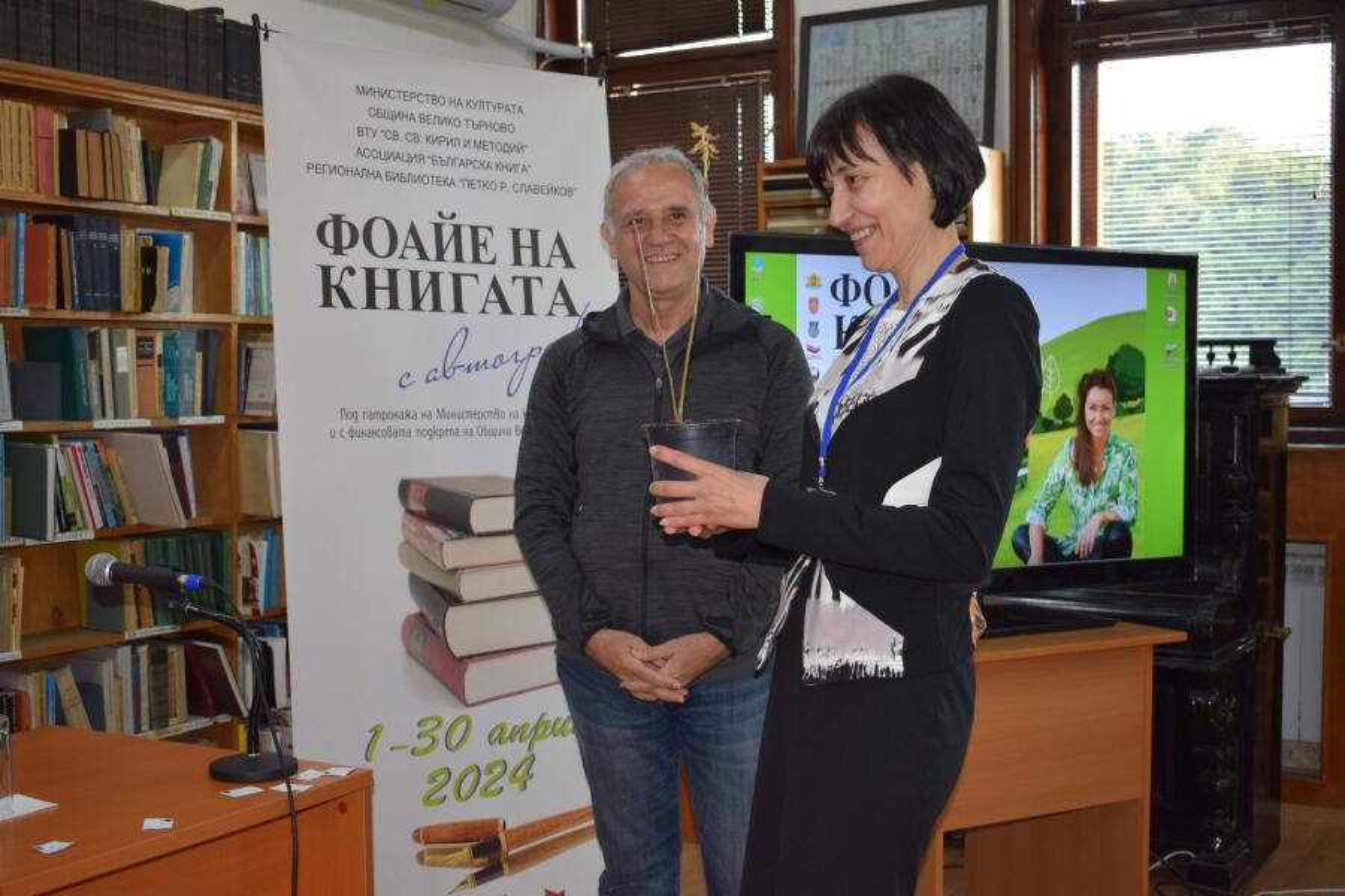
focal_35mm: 46
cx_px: 672
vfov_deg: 28.9
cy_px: 448
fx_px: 1737
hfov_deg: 42.3
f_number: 4.5
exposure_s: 1/80
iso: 800
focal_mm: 31
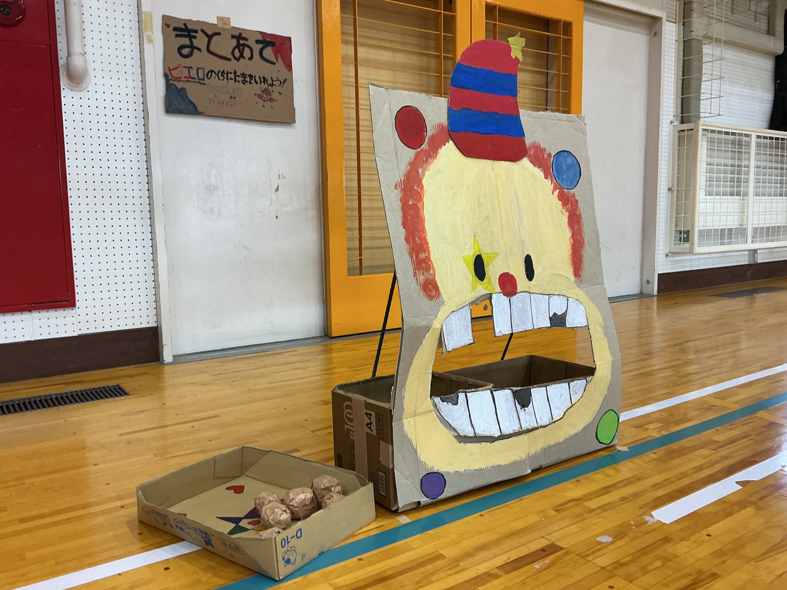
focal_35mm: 29
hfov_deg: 61.7
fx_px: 659
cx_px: 394
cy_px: 295
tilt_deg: -7.4
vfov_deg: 48.2
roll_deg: +0.6
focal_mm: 3
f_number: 1.8
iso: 50
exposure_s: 1/60
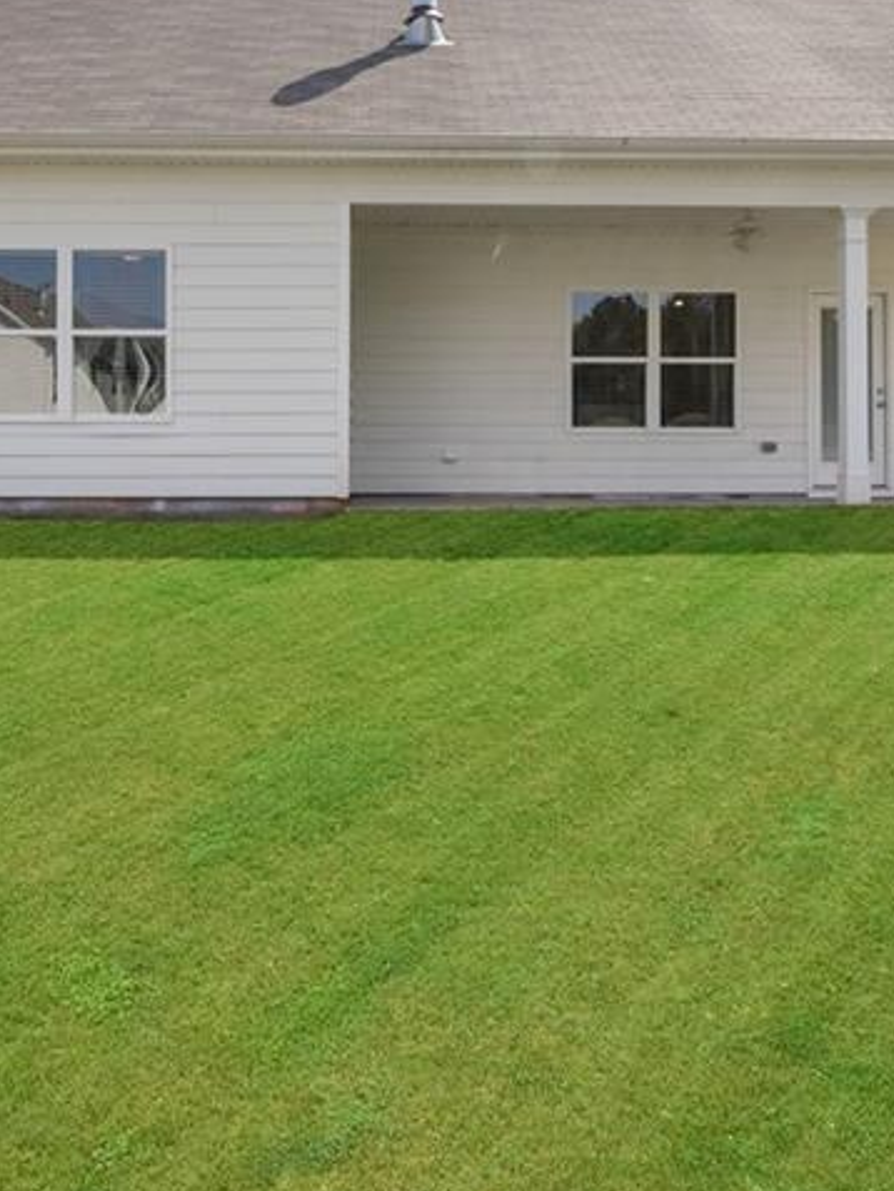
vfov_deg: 53.1
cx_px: 390
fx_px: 1171
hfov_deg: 41.7
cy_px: 417
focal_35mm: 34
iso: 400
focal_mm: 11
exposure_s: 1/800
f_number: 8
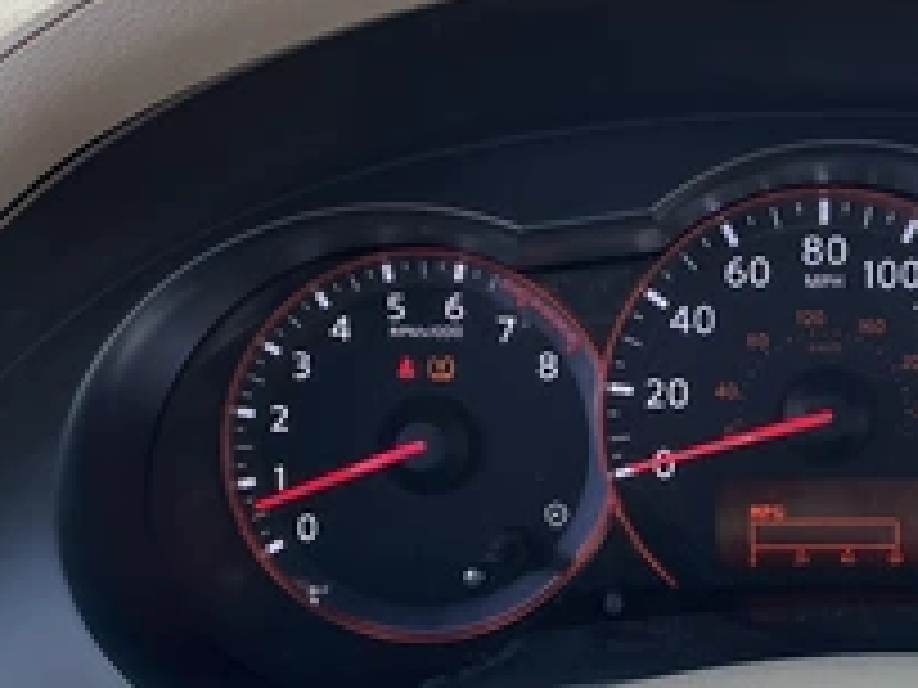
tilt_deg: -22.8
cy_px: 445
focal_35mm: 55
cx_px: 770
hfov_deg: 33.6
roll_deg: -0.4
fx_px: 1459
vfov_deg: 26.4
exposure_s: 1/122
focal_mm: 3
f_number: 1.8
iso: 25
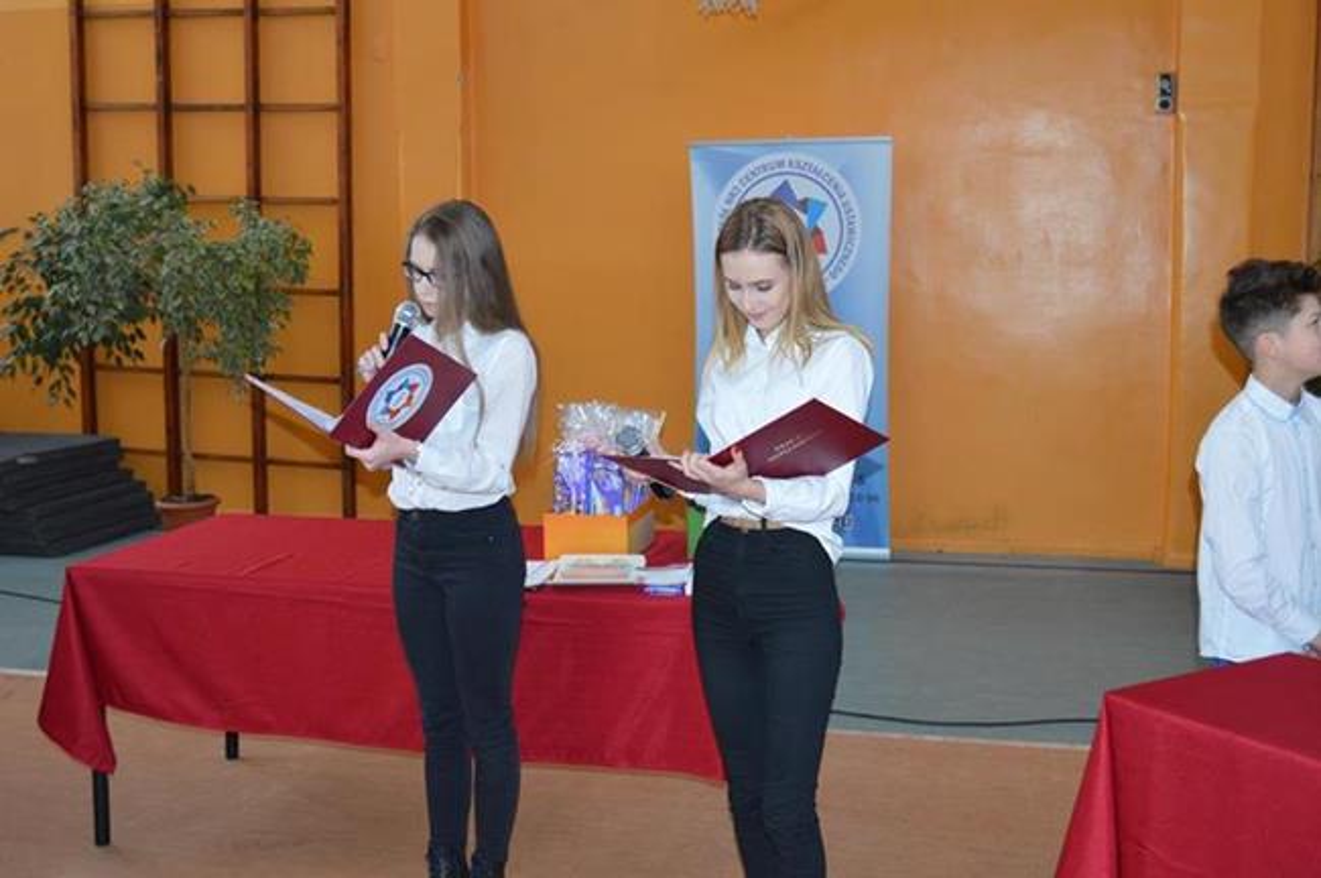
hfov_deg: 49.6
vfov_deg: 34.1
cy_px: 439
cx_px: 660
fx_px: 1430
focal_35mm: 39
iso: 720
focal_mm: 26
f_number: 4
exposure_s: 1/60
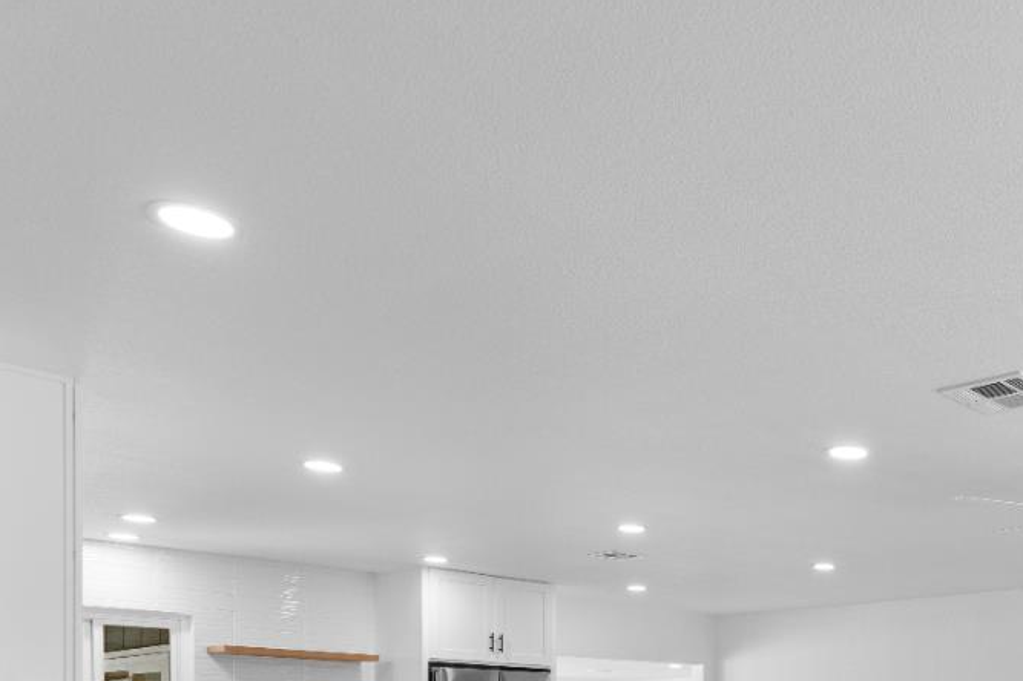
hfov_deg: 46.6
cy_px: 739
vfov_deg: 32.6
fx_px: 1022
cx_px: 965
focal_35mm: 36
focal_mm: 16
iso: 200
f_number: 5.6
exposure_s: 1/8
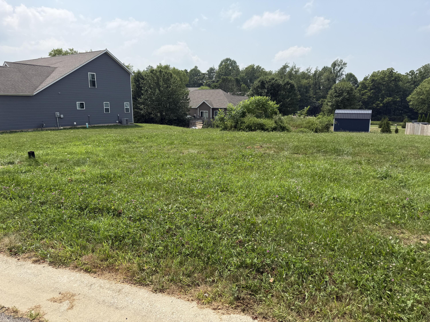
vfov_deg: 56.8
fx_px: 298
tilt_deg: -10.5
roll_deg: -0.7
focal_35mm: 24
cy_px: 161
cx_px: 215
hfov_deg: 71.6
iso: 80
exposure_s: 1/4405
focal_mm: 6.76
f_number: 1.78
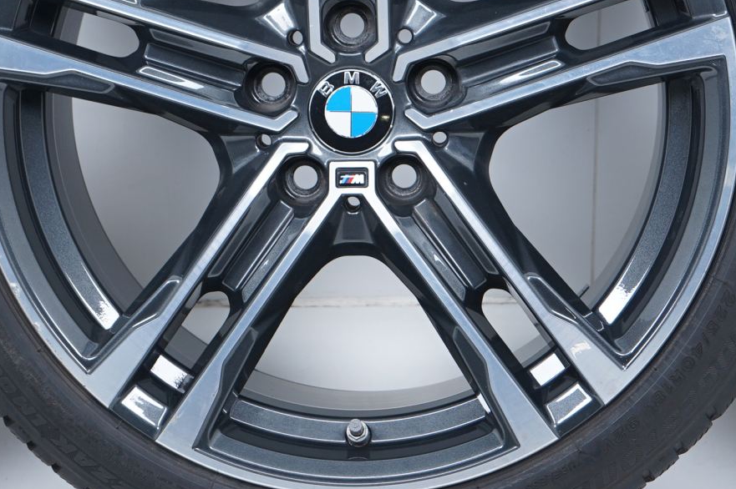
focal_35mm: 85
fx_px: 1736
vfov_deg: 15.9
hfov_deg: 23.9
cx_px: 355
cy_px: 85
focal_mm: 39
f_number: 7.1
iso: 250
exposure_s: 1/100
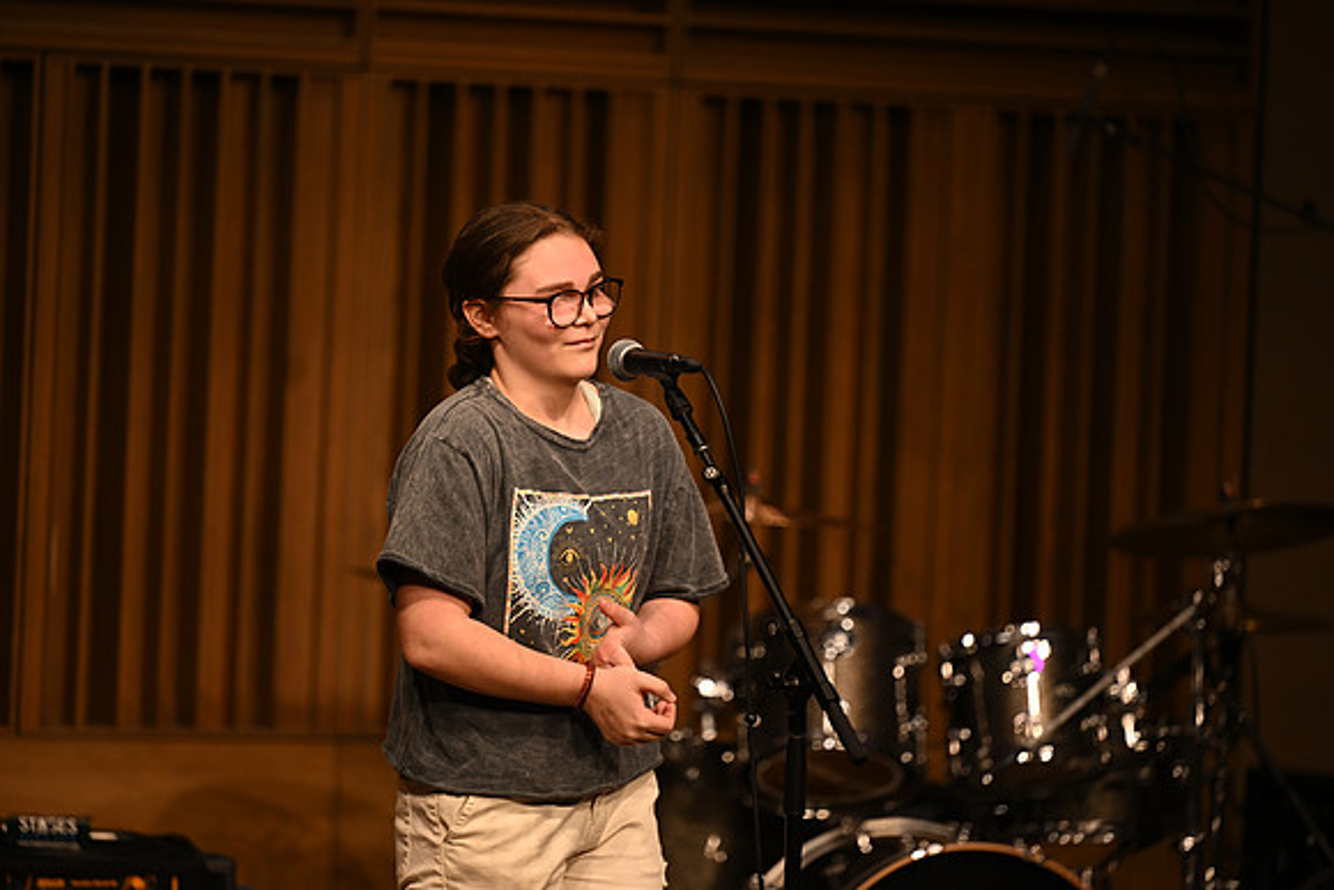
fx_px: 6486
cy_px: 445
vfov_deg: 7.9
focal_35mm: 175
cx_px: 667
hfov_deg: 11.7
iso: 800
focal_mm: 175
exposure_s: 1/320
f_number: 2.8
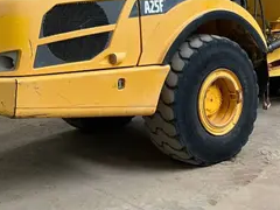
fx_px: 469
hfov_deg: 33.0
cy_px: 10
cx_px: 178
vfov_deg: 24.3
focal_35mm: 58
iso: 80
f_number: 1.8
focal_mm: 3
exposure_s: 1/60
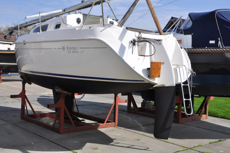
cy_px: 76
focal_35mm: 45
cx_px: 115
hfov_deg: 43.7
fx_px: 287
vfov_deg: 29.8
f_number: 14
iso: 200
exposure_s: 1/200
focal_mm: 30
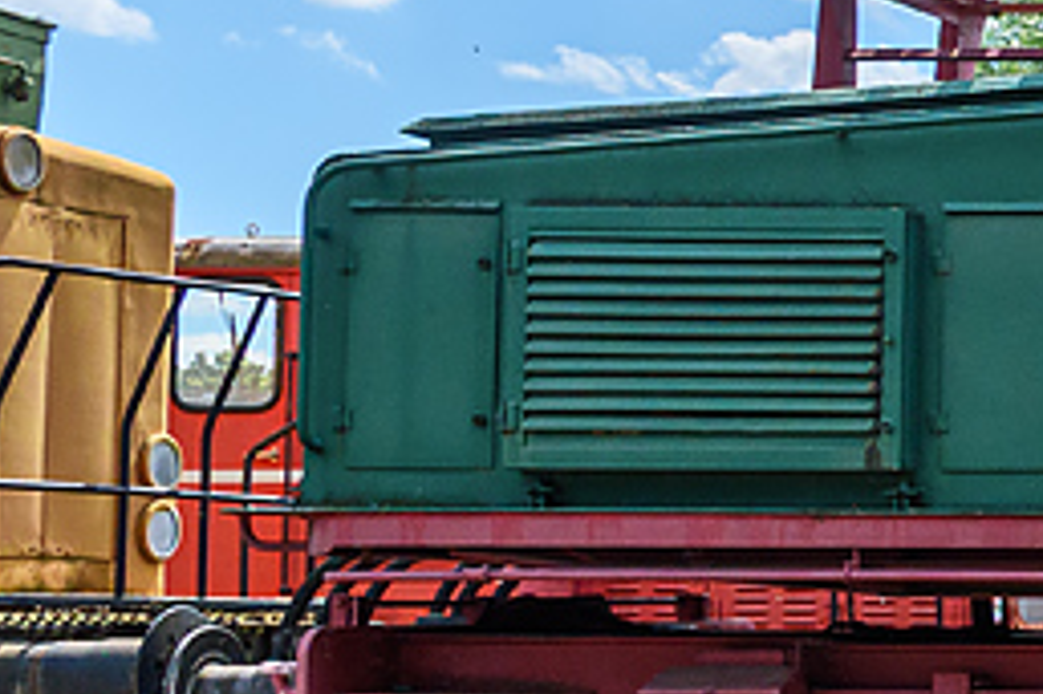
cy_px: 593
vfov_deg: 12.1
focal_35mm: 112
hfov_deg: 13.9
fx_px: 3243
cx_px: 2378
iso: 200
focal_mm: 16
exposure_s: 1/1250
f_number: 8
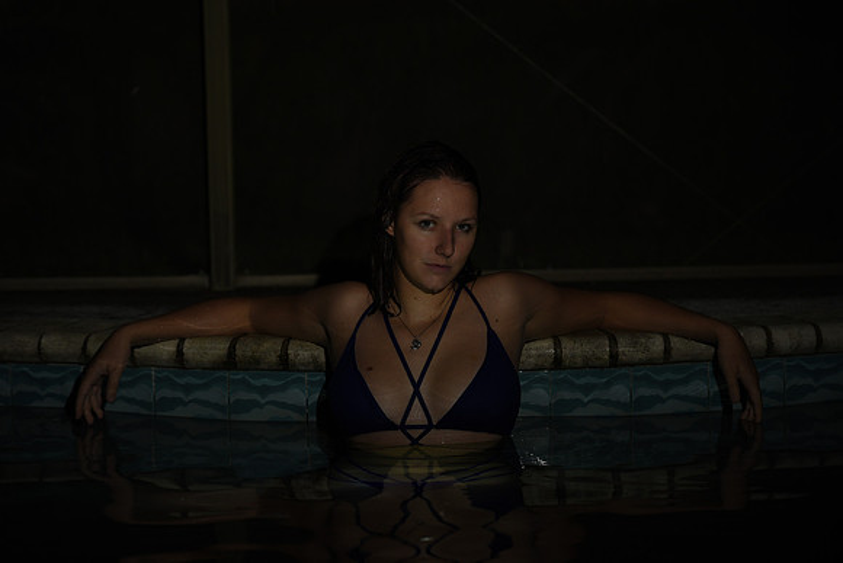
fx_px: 2811
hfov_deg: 17.1
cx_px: 422
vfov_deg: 11.4
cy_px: 282
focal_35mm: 120
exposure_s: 1/80
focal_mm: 120
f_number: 2.8
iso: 400
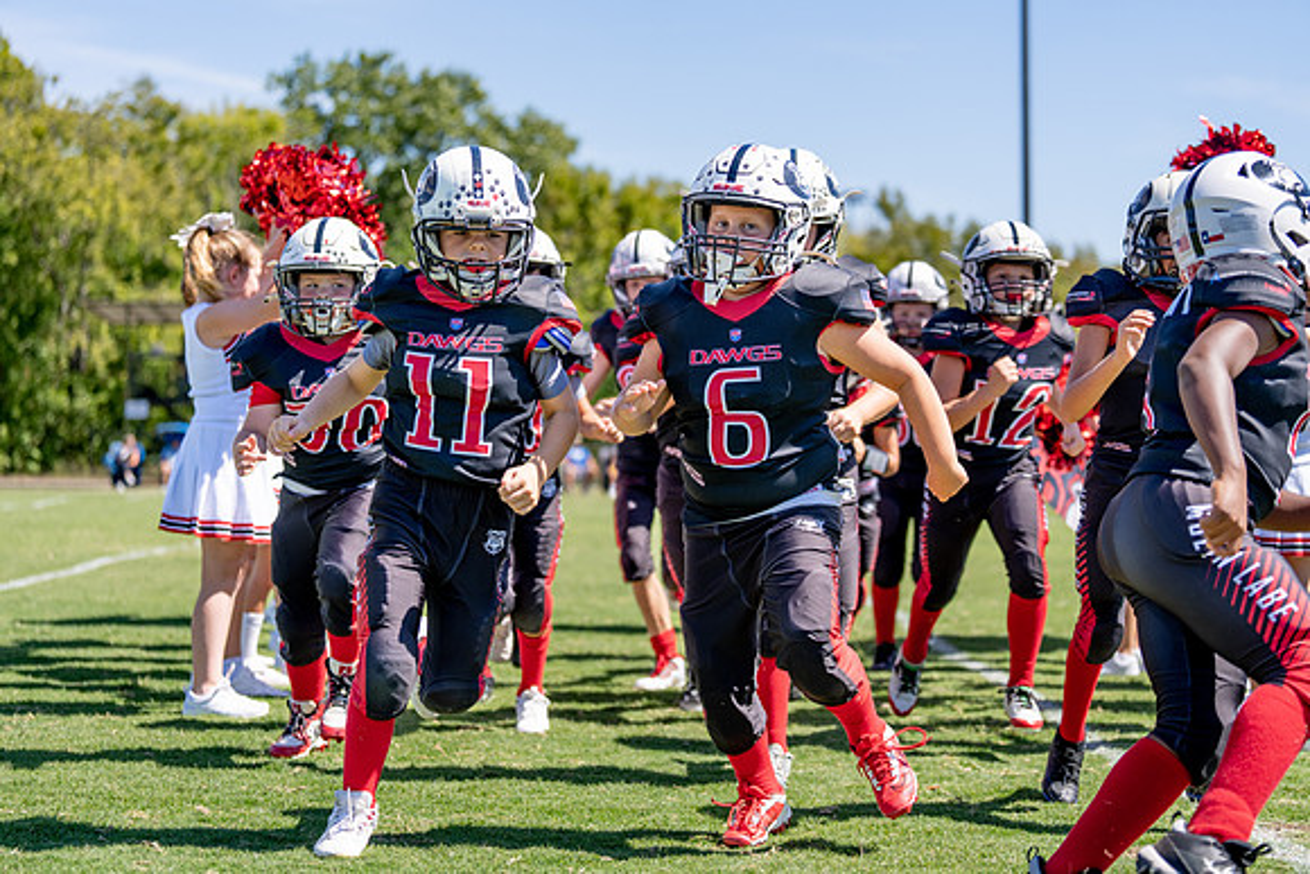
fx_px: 2561
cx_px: 655
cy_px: 437
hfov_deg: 28.7
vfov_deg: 19.4
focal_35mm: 70
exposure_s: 1/1250
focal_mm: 70
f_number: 2.8
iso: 100
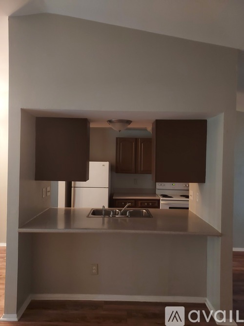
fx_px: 226
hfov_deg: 56.8
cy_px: 163
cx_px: 122
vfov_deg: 71.6
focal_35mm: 24
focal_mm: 4.6
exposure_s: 1/17
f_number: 1.8
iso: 800
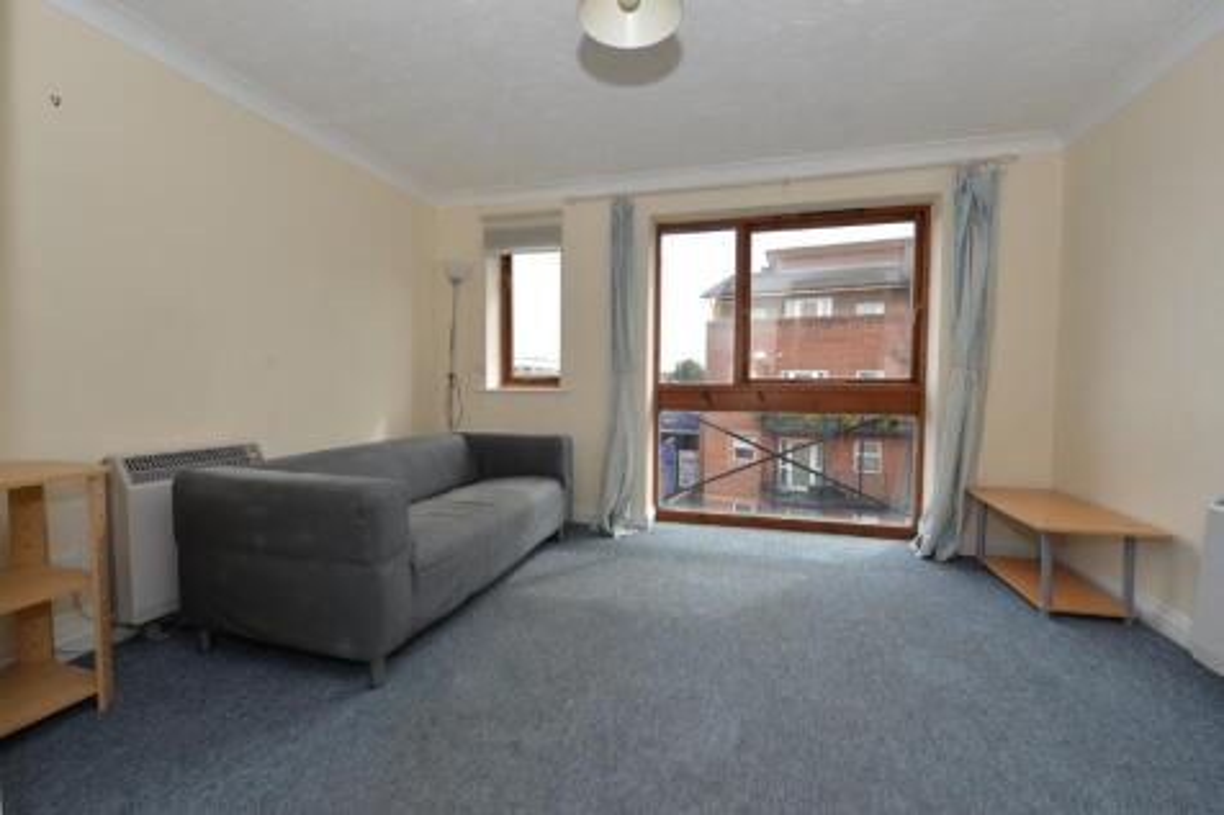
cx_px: 612
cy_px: 408
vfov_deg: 77.3
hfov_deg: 100.4
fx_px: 510
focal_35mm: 15
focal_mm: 15
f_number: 5.6
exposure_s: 1/125
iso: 140
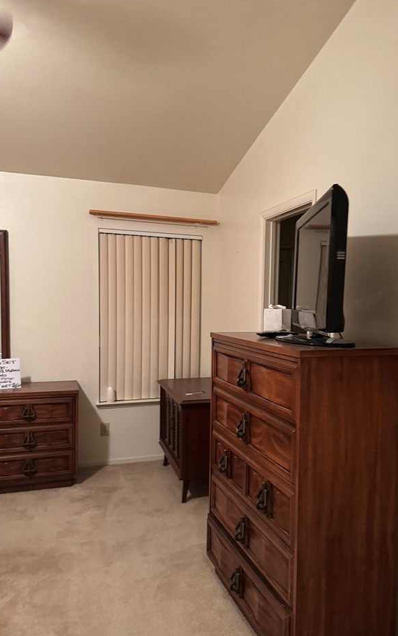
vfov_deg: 66.4
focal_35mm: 28
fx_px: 486
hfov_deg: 44.0
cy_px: 341
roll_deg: -1.5
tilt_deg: -5.8
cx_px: 257
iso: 1000
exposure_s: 1/40
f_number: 1.78
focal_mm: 6.76
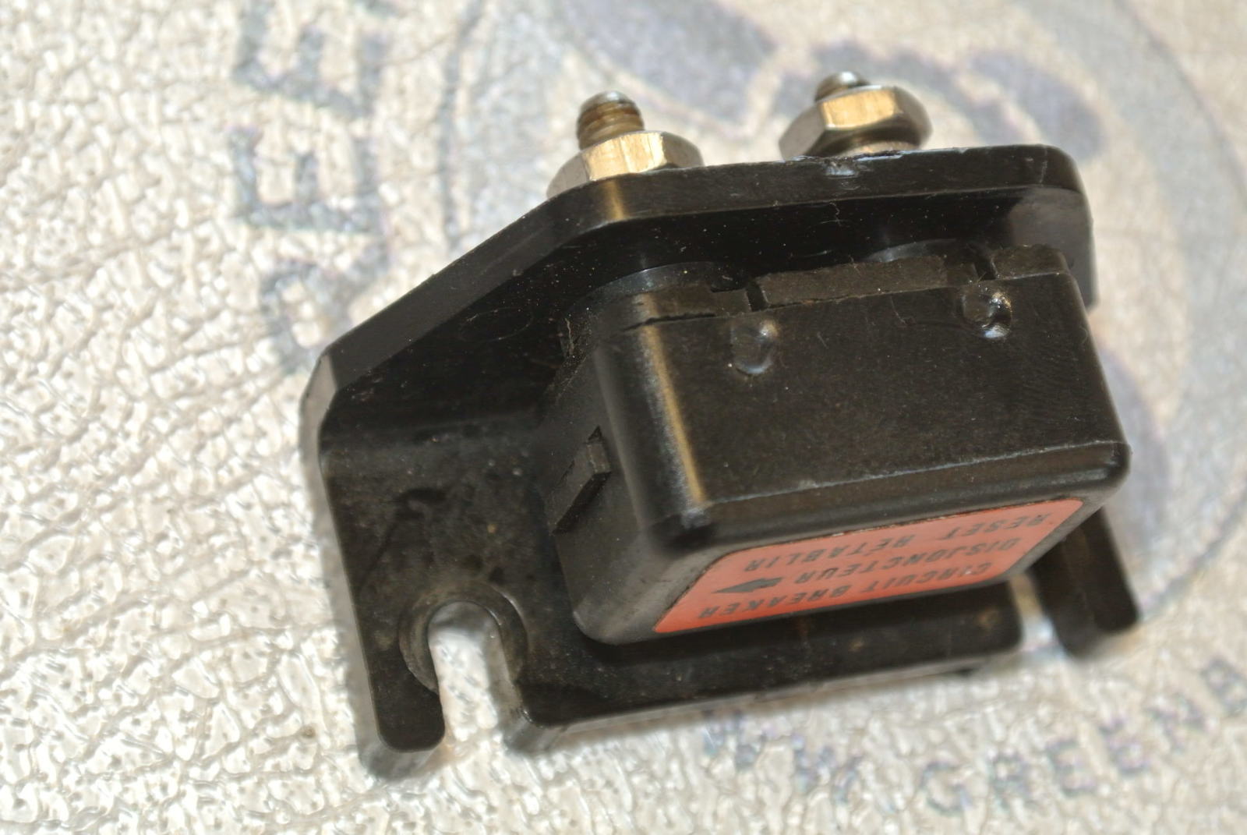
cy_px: 418
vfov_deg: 16.9
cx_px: 624
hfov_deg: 25.0
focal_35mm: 81
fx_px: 2809
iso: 640
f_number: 5.6
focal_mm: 30
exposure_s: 1/60
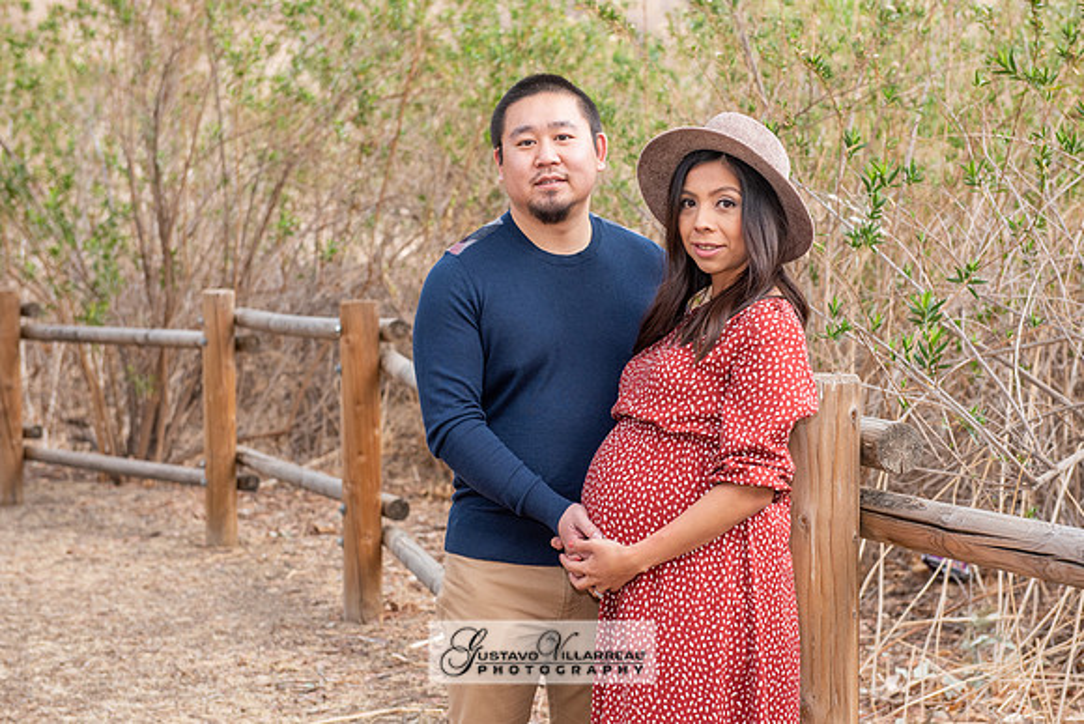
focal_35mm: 71
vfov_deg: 19.1
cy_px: 374
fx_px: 2147
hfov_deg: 28.3
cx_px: 630
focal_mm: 60
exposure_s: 1/125
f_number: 5
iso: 500
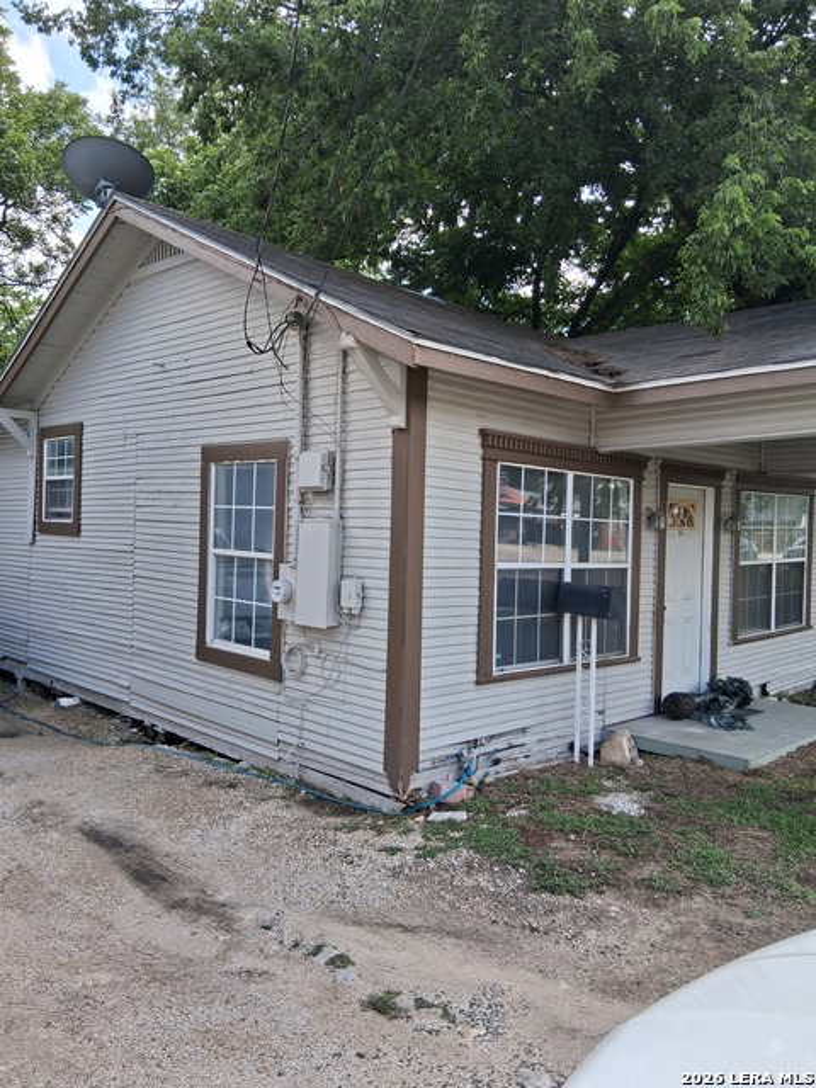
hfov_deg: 53.1
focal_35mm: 26
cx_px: 408
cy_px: 544
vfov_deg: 67.3
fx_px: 817
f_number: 1.8
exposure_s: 1/241
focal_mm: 3.98
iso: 25
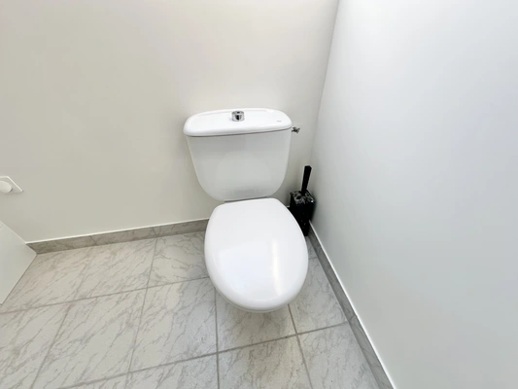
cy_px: 194
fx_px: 210
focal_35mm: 14
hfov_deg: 102.1
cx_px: 259
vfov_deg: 85.7
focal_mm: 2.22
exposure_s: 1/99
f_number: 2.2
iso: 50
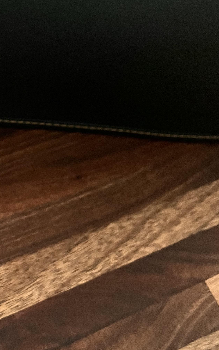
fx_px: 525
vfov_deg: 36.4
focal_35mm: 55
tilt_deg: -57.2
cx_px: -11
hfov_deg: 22.4
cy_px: 110
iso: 800
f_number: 1.6
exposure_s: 1/30
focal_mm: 5.1
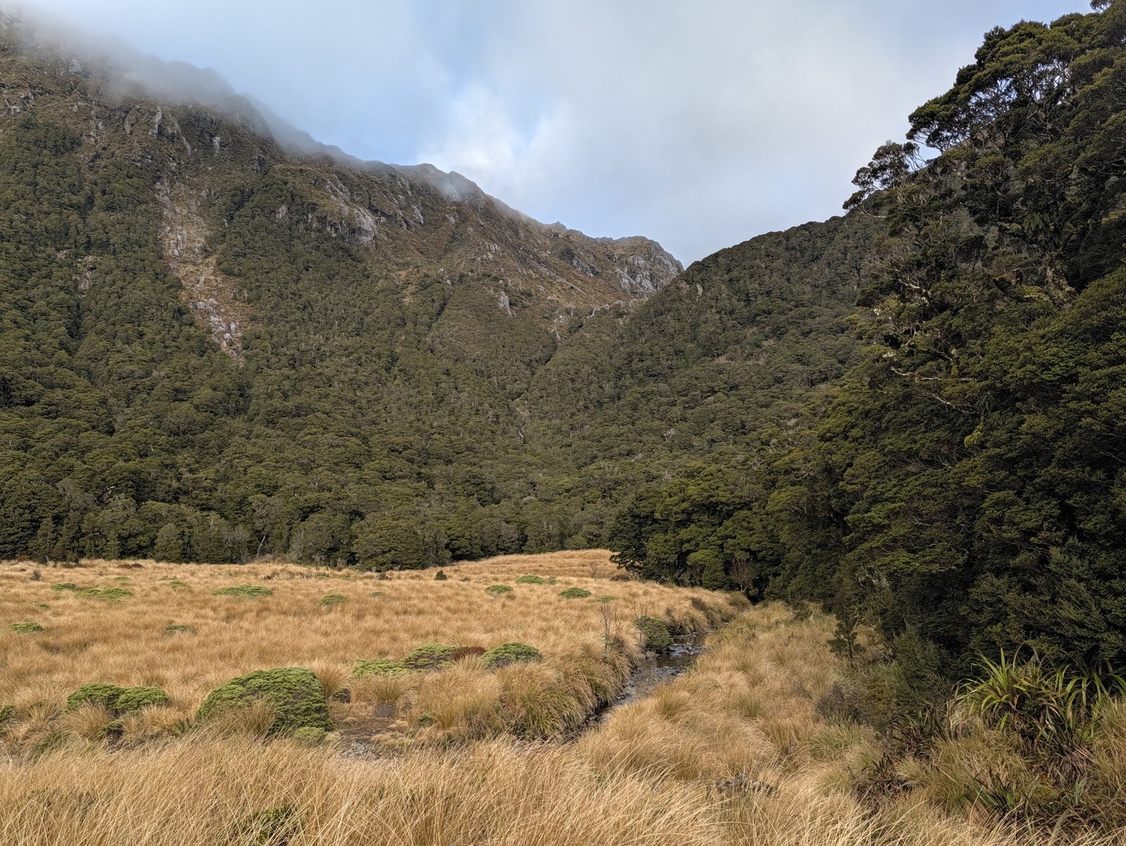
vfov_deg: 56.9
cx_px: 563
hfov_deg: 71.6
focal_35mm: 24
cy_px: 423
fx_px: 781
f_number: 1.68
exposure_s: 1/347
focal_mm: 6.9
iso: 24
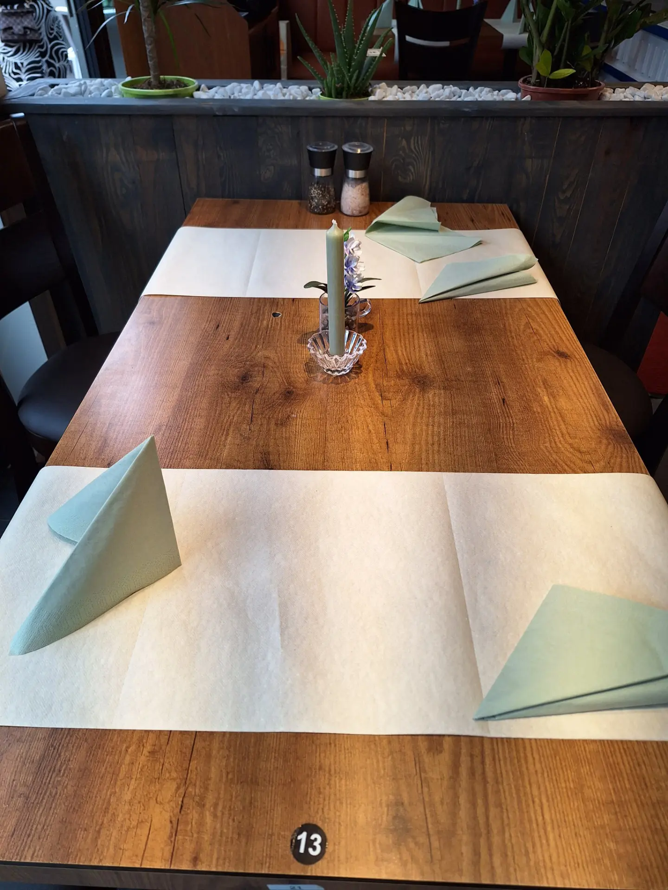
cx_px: 334
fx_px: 592
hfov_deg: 58.9
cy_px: 445
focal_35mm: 23
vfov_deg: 73.9
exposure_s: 1/159
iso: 40
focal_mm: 5.5
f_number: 1.8
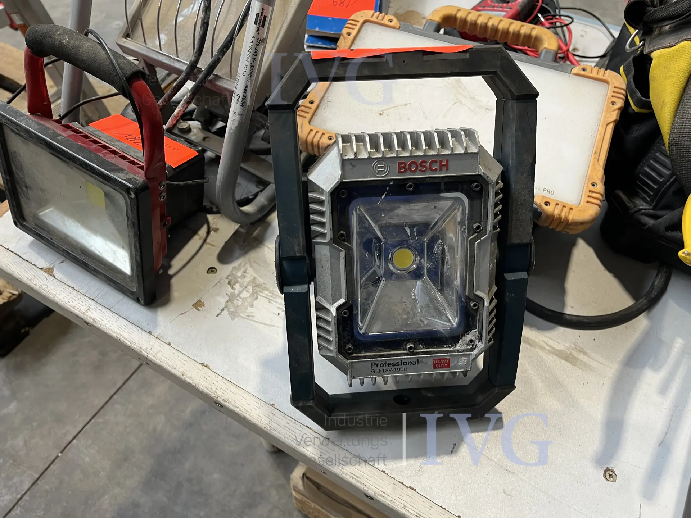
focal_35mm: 26
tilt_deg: -52.0
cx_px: 346
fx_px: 519
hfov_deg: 67.3
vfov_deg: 53.1
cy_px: 259
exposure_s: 1/50
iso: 80
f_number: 1.6
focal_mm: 5.1
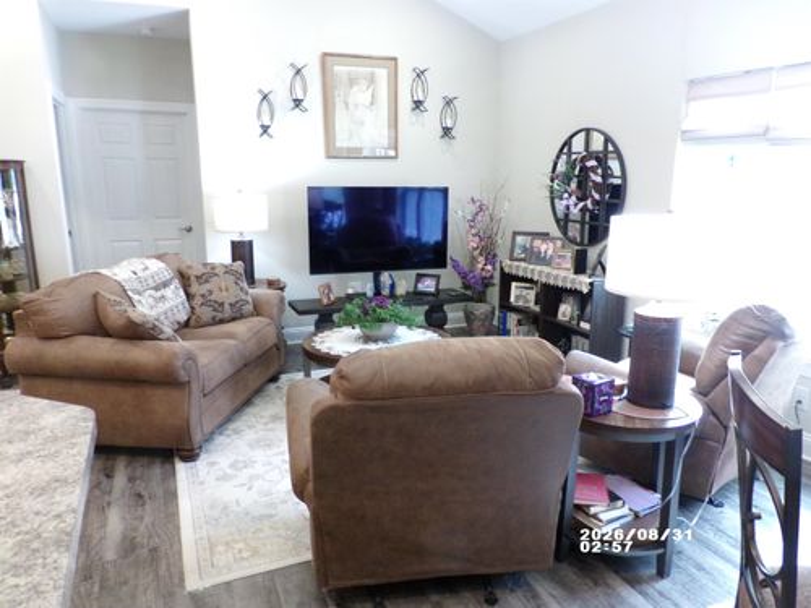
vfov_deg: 53.1
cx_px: 406
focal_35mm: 26
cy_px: 304
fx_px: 609
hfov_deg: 67.3
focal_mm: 4.7
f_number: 3.2
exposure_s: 1/17
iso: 343
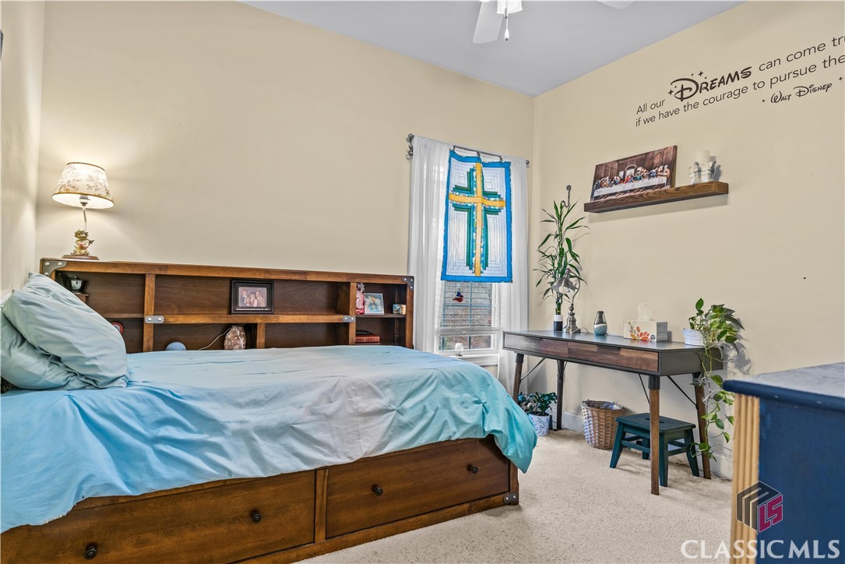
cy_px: 282
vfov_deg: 62.0
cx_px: 422
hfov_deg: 84.0
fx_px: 470
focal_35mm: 20
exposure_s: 1/1.25
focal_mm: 20
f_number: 8
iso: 200
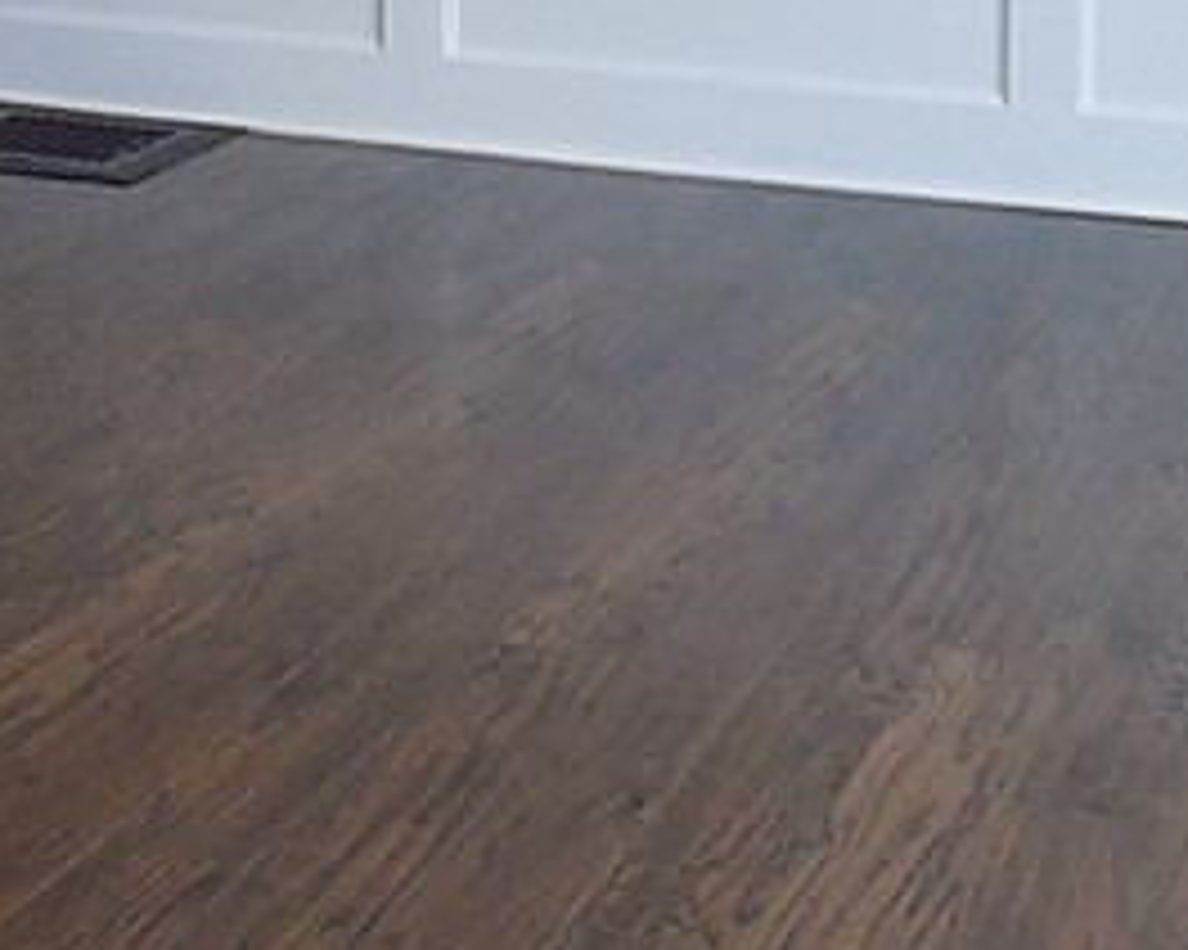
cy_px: -365
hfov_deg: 21.9
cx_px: 392
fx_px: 3058
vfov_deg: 16.5
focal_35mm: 87
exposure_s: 1/30
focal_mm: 4
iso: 160
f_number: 3.1
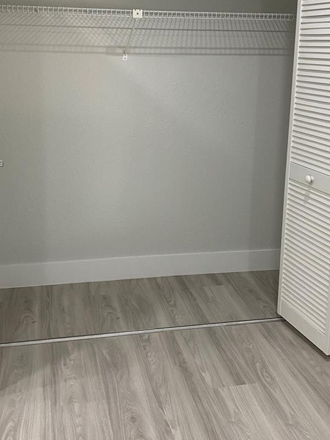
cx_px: 161
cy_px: 164
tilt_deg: -10.5
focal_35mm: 42
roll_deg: -1.0
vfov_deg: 44.4
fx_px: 534
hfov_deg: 34.3
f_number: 1.8
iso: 100
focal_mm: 4.25
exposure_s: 1/60
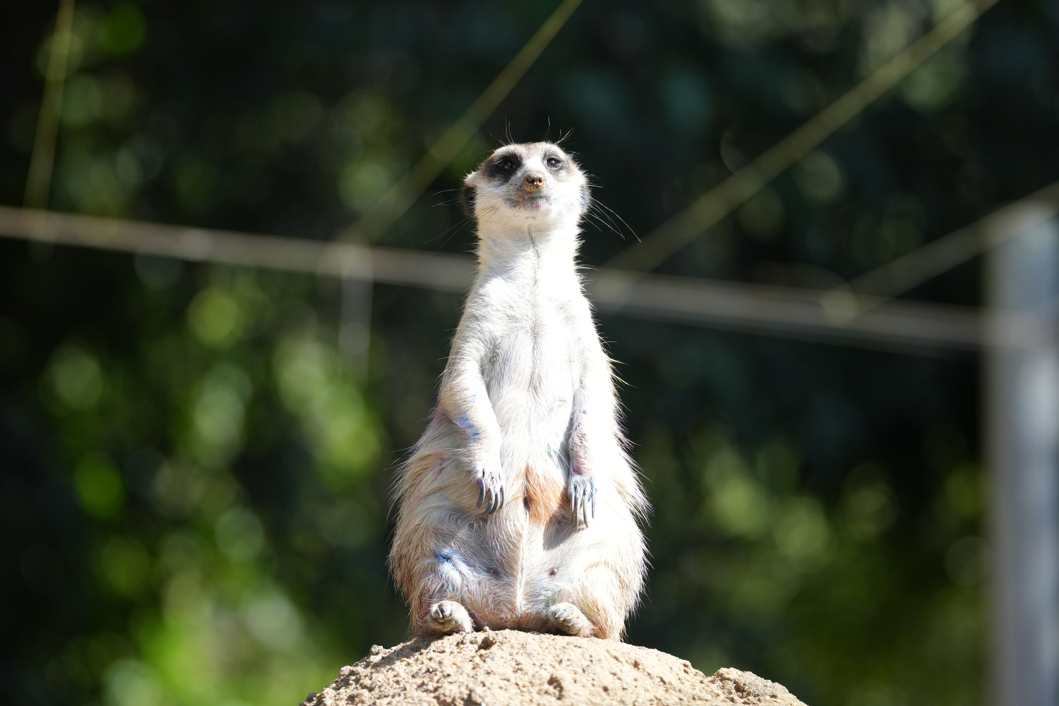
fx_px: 5883
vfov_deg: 6.9
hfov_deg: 10.3
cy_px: 353
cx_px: 530
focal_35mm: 200
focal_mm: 200
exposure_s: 1/640
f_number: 4.5
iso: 400
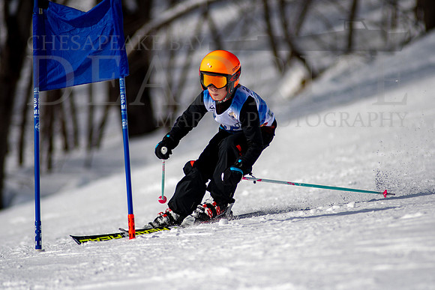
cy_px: 145
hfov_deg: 4.3
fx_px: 5798
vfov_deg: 2.9
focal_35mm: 480
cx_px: 221
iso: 100
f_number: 2.8
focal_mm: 300
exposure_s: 1/8000
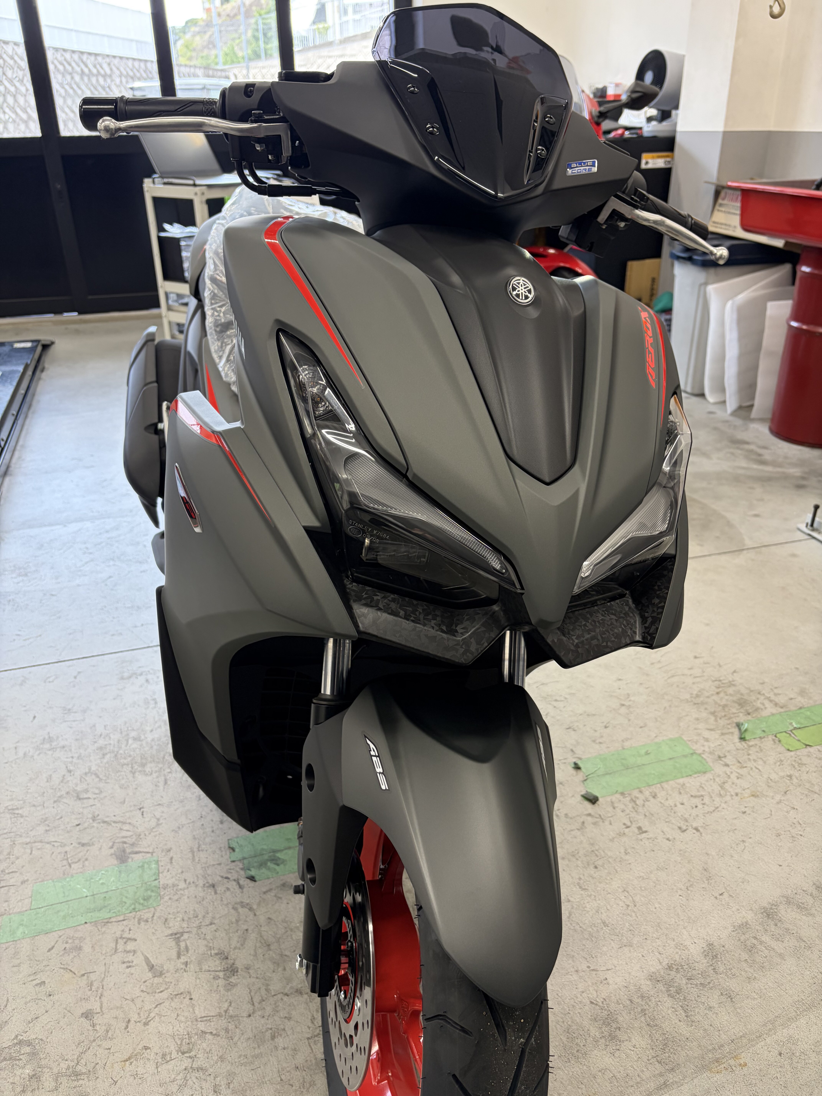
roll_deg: +1.0
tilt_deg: -26.9
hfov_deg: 53.1
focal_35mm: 26
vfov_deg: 67.3
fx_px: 823
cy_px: 548
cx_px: 411
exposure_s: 1/108
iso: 125
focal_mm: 5.96
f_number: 1.6
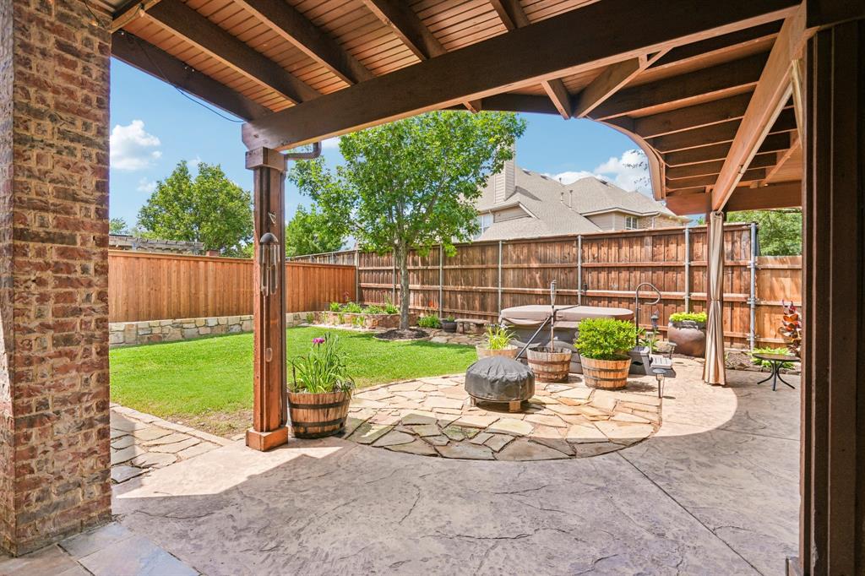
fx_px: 384
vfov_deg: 73.7
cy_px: 288
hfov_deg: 96.8
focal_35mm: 16
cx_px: 432
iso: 100
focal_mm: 16
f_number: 8
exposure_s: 1/160
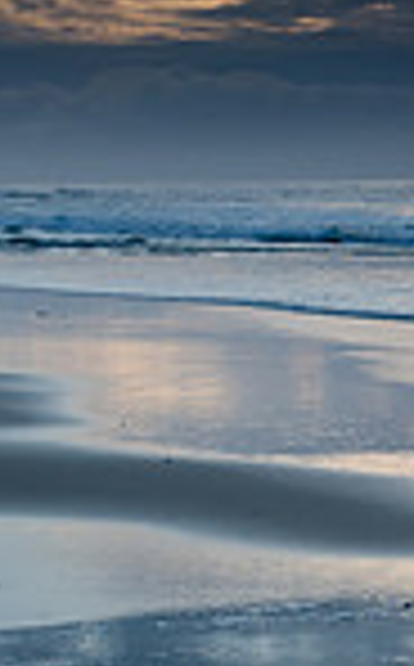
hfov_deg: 7.8
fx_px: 2954
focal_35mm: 163
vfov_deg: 12.9
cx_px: 729
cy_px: 268
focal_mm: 40
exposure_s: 1/30
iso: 320
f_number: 6.3
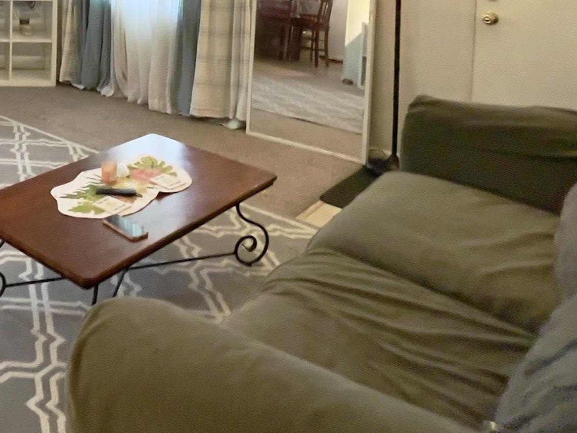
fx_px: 583
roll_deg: -0.2
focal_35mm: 35
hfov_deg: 42.7
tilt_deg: -3.0
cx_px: -39
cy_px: -62
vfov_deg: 34.2
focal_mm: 1.54
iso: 800
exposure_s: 1/60
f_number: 2.4
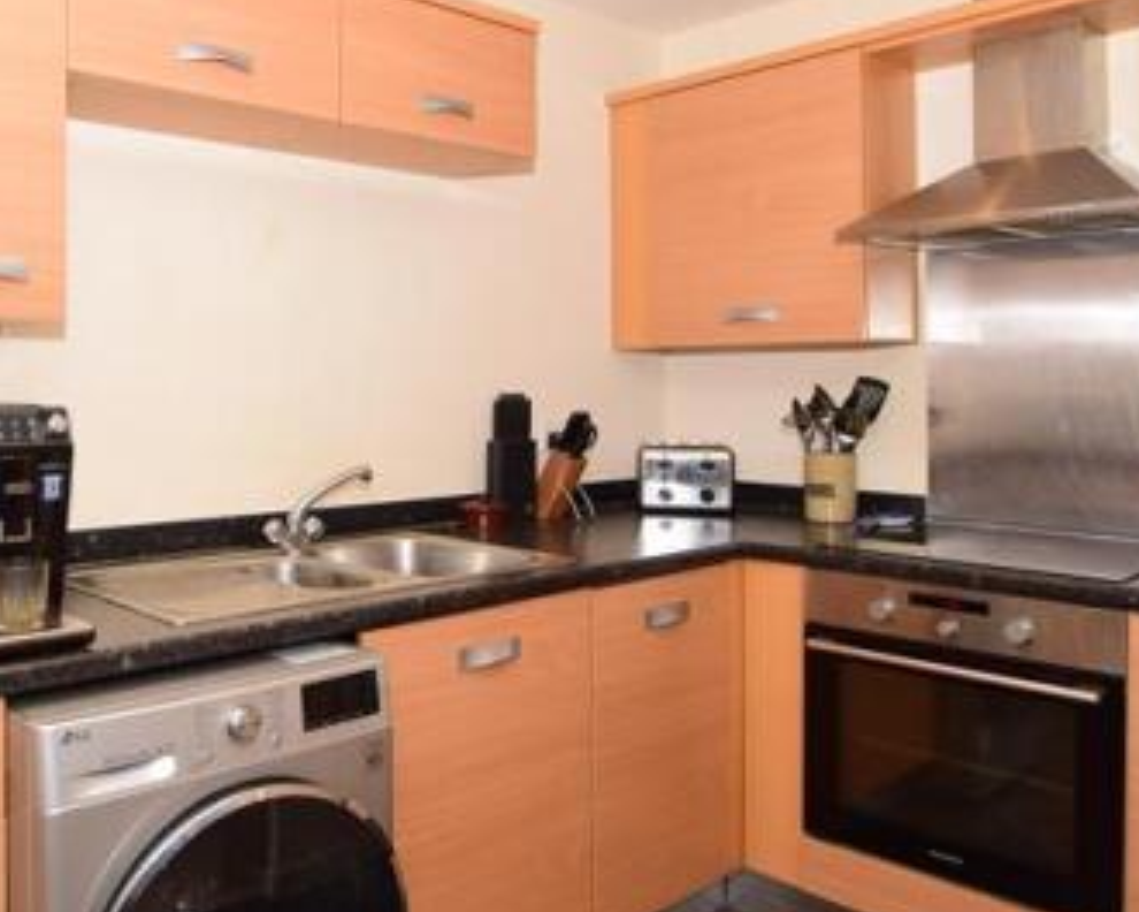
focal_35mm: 28
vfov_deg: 51.5
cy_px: 413
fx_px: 944
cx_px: 383
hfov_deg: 60.8
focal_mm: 10
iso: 400
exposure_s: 1/60
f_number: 5.6
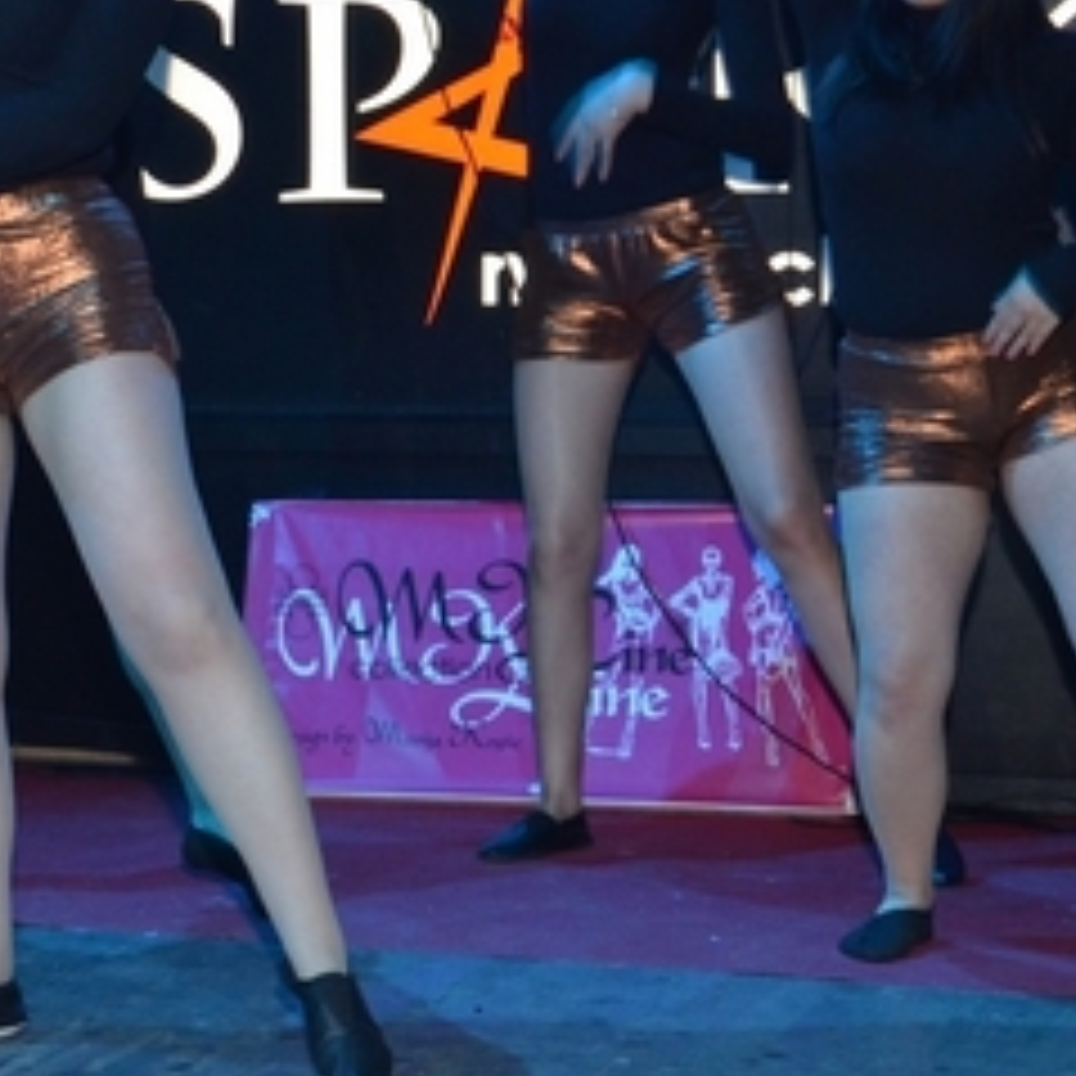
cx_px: -236
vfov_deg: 16.6
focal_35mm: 104
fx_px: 3671
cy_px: 230
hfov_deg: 16.0
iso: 800
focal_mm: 25
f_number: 7.1
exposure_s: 1/60
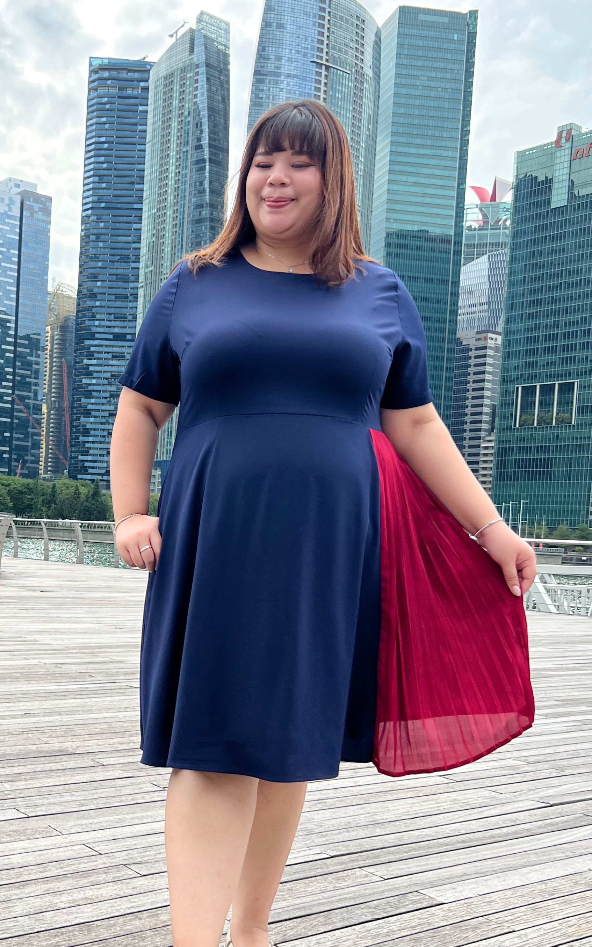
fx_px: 1058
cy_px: 565
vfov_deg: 47.9
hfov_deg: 30.1
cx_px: 74
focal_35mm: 41
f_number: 1.5
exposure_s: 1/1869
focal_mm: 5.7
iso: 50
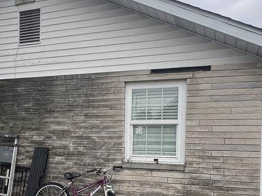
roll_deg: -0.7
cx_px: 99
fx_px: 295
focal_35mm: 39
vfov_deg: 35.7
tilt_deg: -2.6
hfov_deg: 47.5
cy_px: 154
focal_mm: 1.57
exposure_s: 1/316
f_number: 1.8
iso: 32
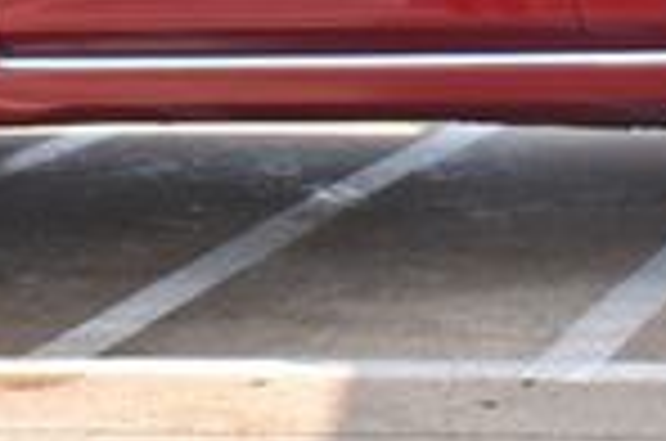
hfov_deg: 12.1
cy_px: -378
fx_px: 3120
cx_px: 518
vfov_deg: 7.8
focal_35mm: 169
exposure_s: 1/500
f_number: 11
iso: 400
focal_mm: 26
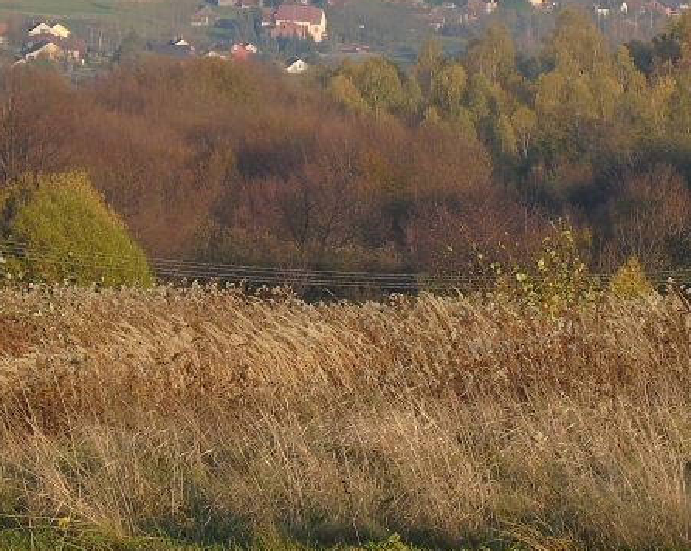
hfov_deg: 5.9
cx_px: 406
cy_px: -56
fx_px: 6661
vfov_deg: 4.7
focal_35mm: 326
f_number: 4.6
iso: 80
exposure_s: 1/320
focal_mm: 22
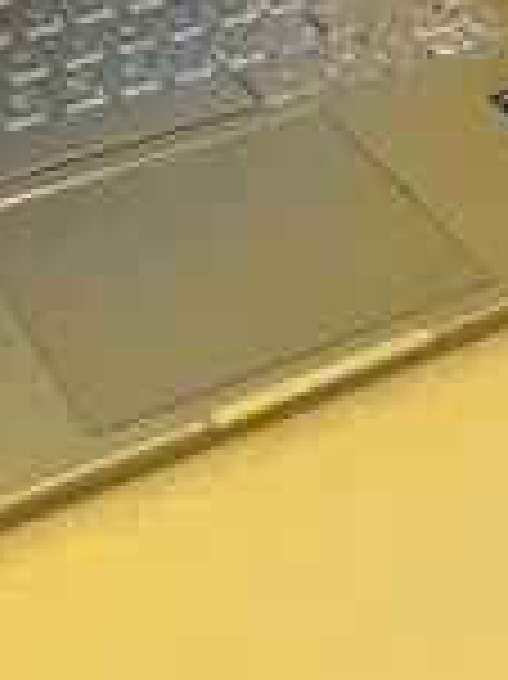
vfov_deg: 24.7
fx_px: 1352
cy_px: -194
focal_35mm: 69
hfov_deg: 20.5
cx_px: -13
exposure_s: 1/40
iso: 400
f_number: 1.5
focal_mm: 5.7
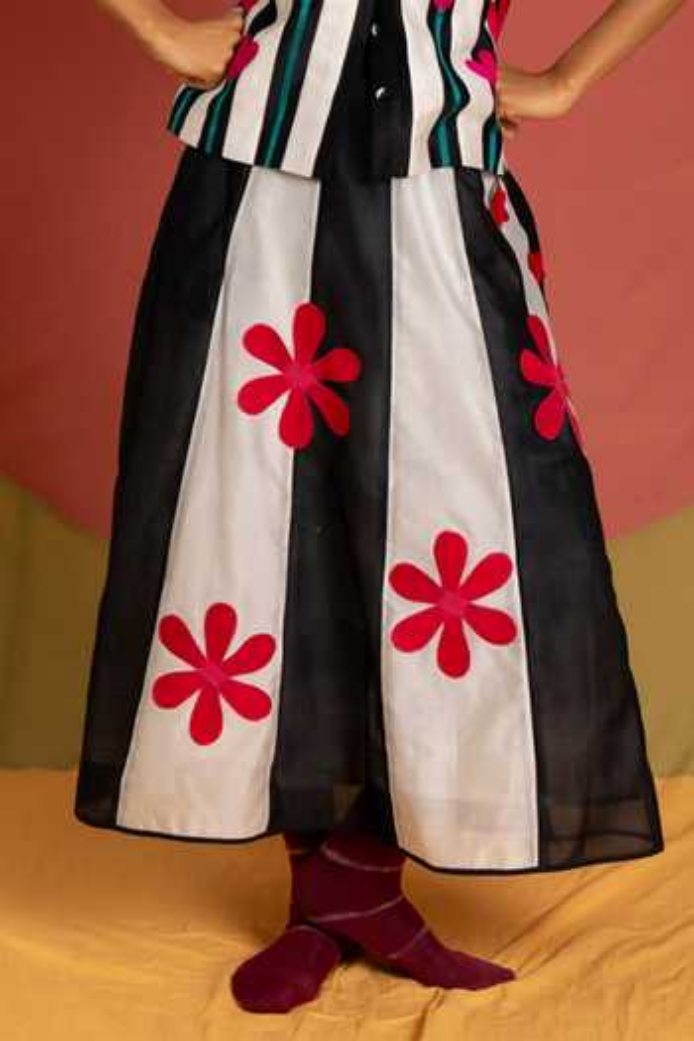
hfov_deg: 29.9
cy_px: 520
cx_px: 347
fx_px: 1301
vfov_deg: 43.6
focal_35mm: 45
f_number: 2.8
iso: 1000
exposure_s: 1/200
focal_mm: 45
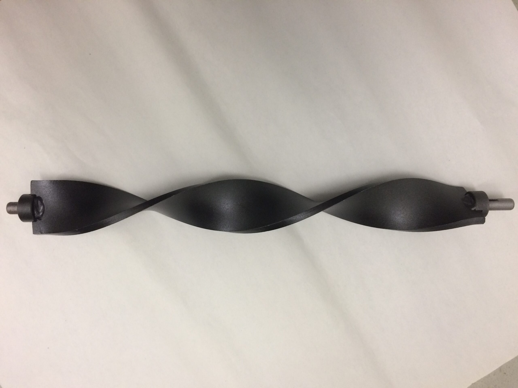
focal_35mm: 29
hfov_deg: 61.7
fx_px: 434
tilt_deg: -85.6
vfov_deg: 48.2
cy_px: 194
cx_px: 259
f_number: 2.2
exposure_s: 1/30
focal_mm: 4.15
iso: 64
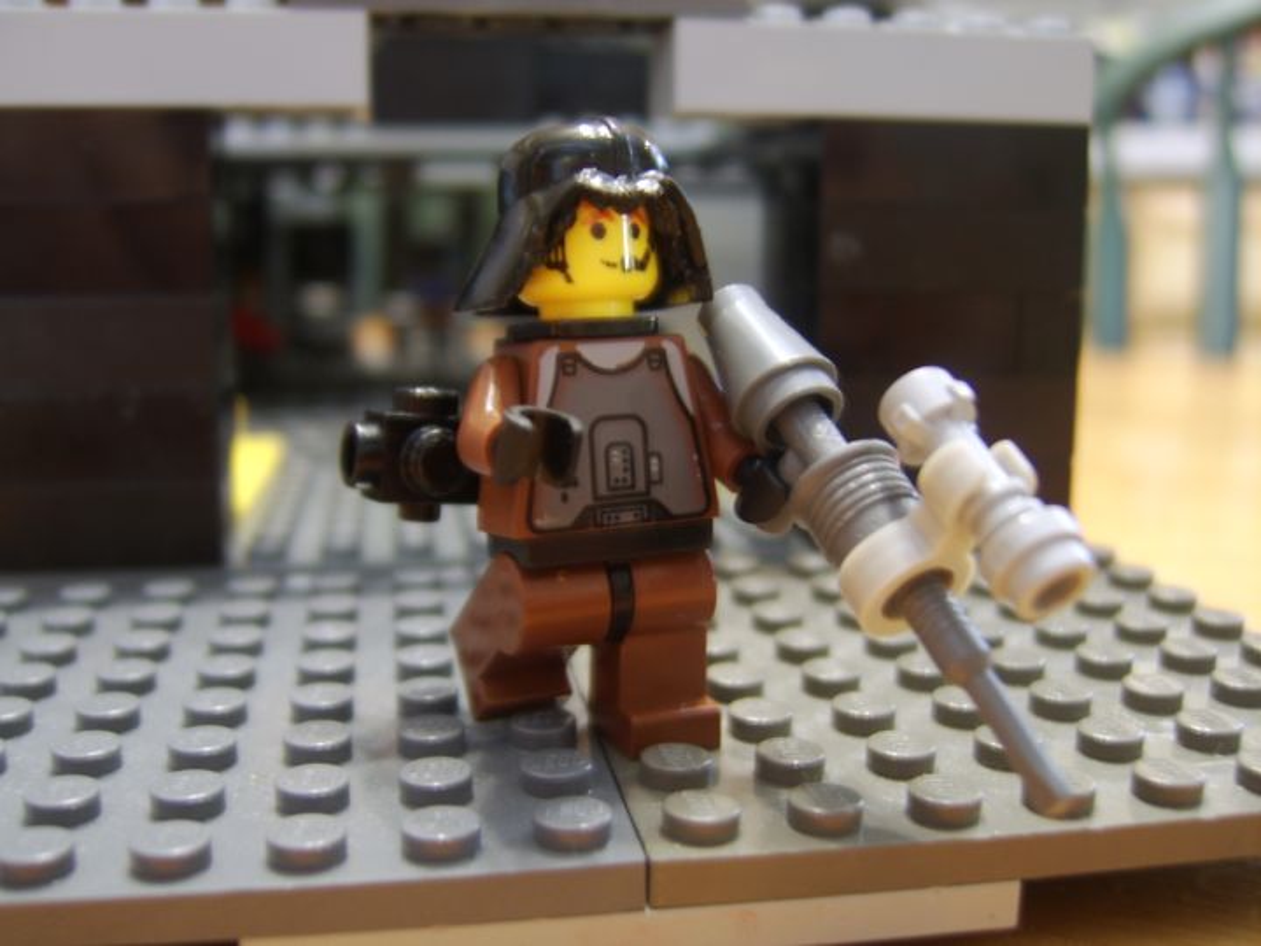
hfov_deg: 58.4
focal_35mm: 31
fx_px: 1129
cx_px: 630
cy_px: 473
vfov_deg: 45.4
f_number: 2.7
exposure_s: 1
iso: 71
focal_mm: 8.13
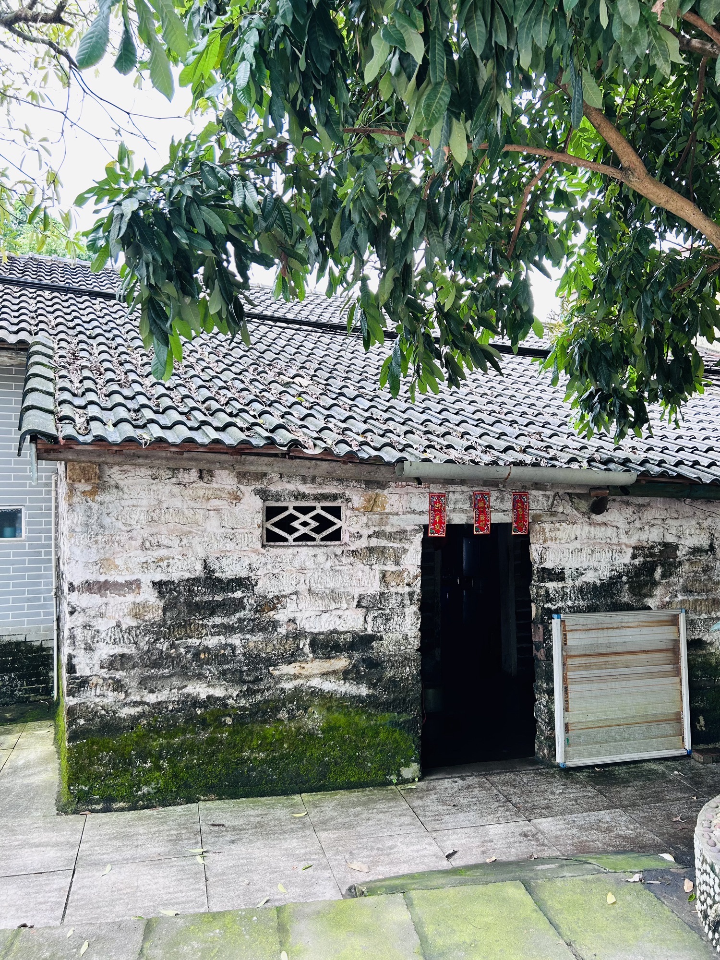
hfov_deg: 53.1
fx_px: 721
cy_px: 480
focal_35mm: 26
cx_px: 360
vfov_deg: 67.3
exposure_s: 1/192
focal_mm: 5.7
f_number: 1.5
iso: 40
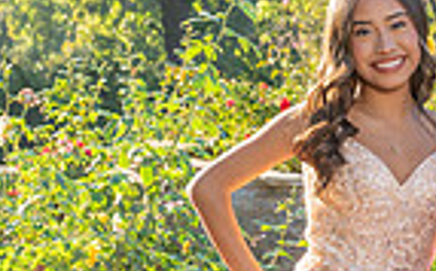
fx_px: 1923
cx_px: 506
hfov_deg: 12.7
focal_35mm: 162
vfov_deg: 7.9
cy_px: 416
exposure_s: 1/200
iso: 200
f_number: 5.6
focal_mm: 37
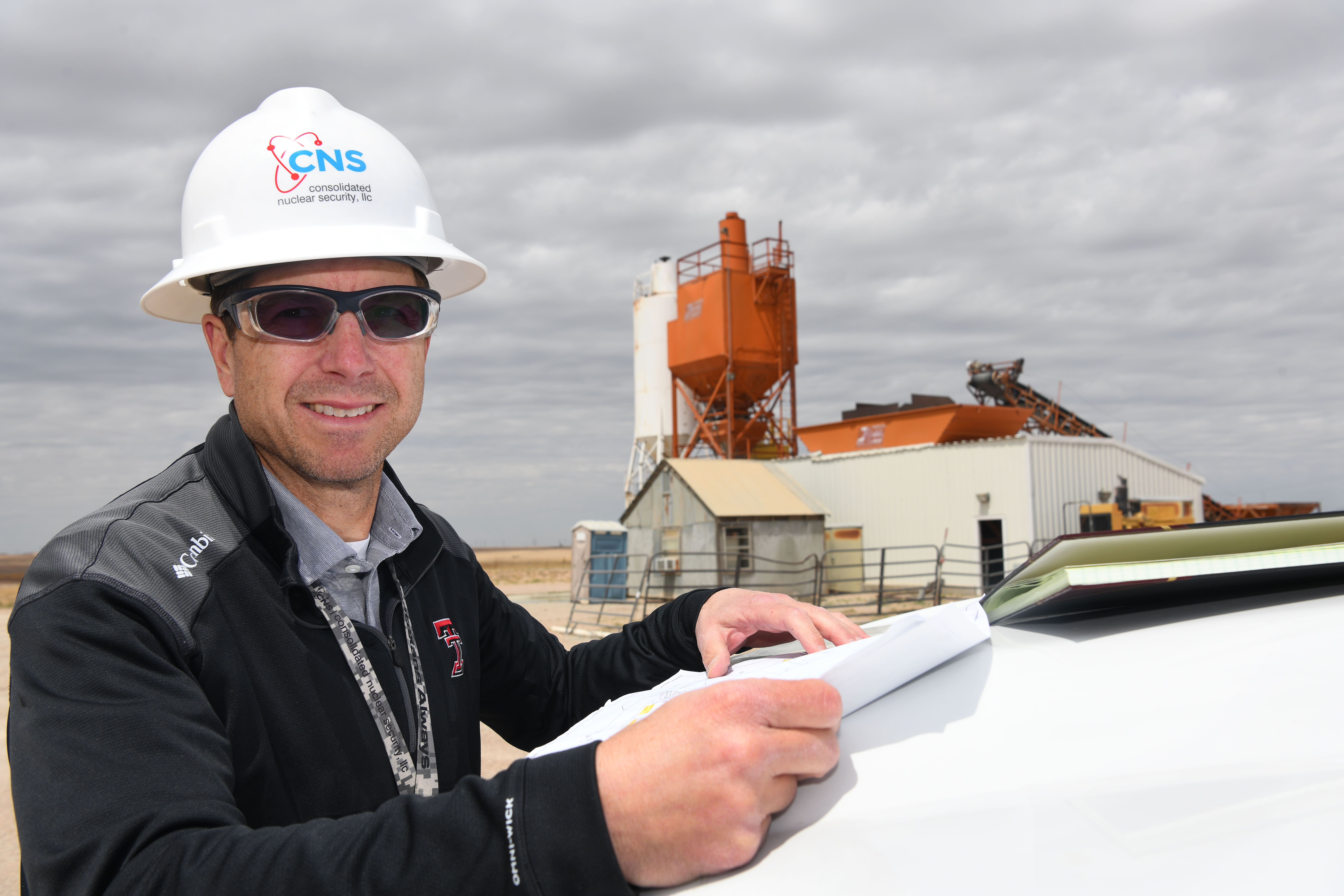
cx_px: 672
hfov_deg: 58.7
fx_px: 1195
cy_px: 448
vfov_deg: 41.1
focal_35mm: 32
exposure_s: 1/400
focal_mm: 32
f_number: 10
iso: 100
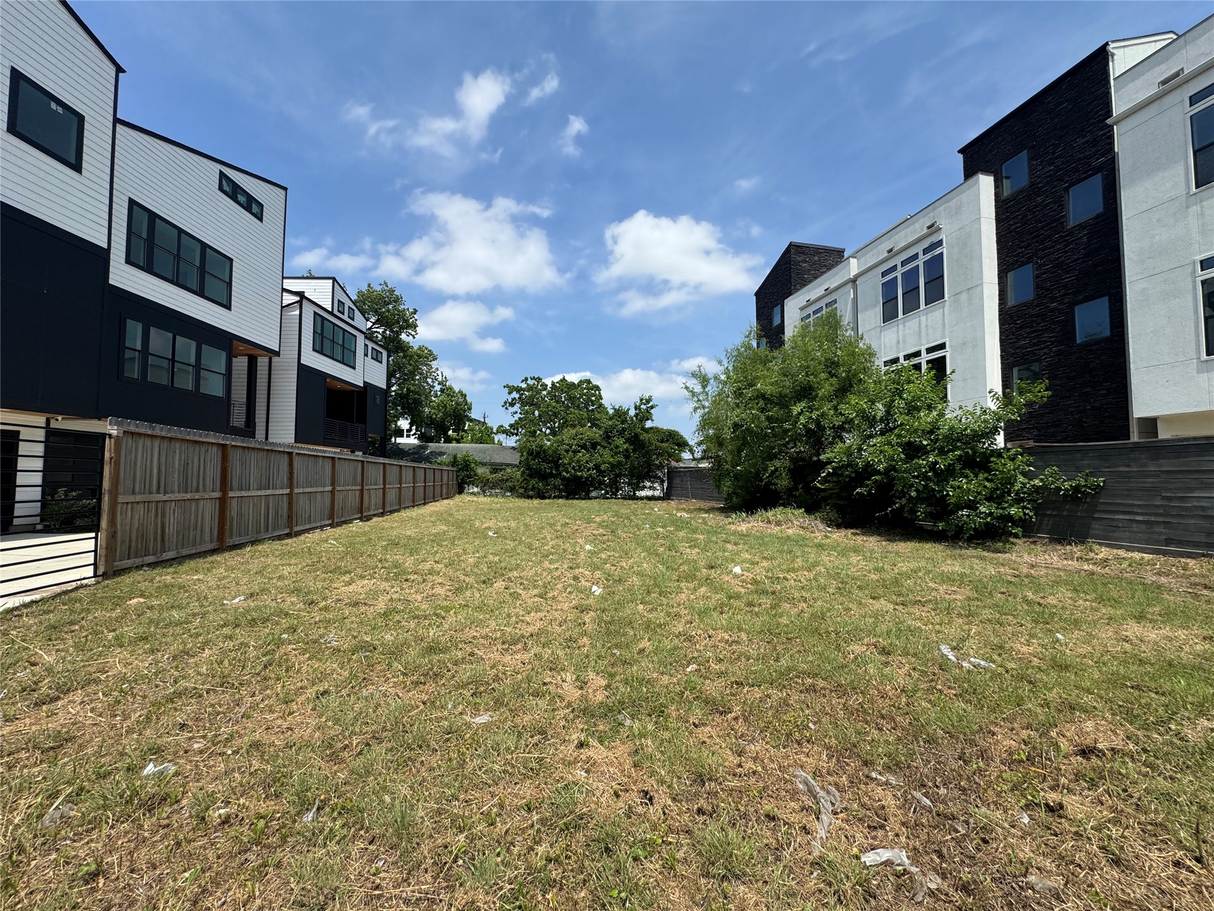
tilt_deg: +2.2
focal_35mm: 14
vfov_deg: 85.7
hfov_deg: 102.1
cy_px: 456
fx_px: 491
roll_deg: -0.3
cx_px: 607
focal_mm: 2.22
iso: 50
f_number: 2.2
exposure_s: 1/2273
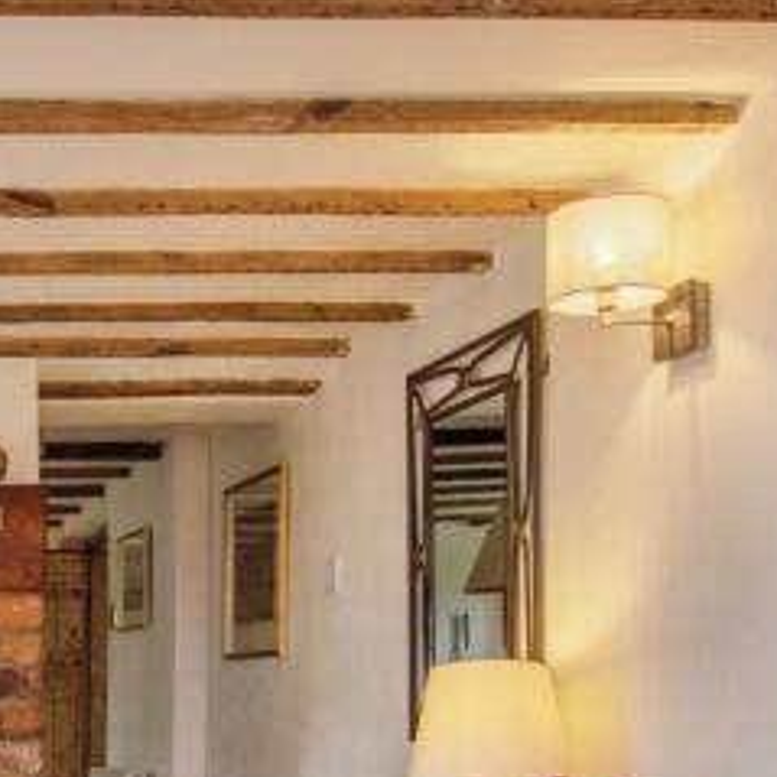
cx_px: -221
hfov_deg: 24.4
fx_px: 1574
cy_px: 689
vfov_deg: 26.8
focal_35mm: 62
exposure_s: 1/60
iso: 400
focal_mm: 17
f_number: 7.1
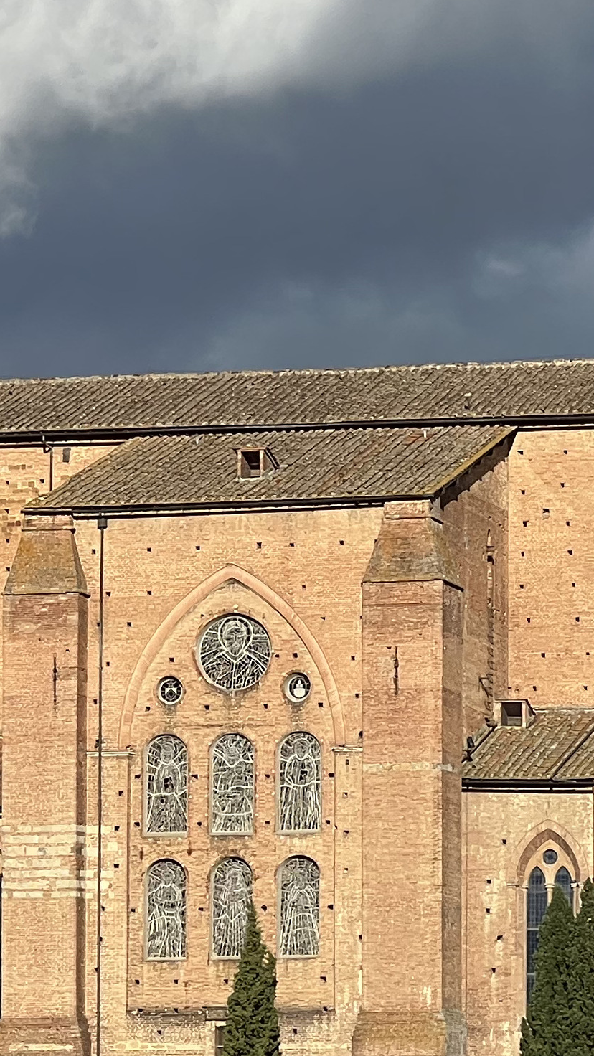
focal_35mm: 228
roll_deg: +0.0
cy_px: 855
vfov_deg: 9.4
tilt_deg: +4.7
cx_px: 250
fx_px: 6384
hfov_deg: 5.3
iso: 32
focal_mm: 9
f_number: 2.8
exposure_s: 1/1054
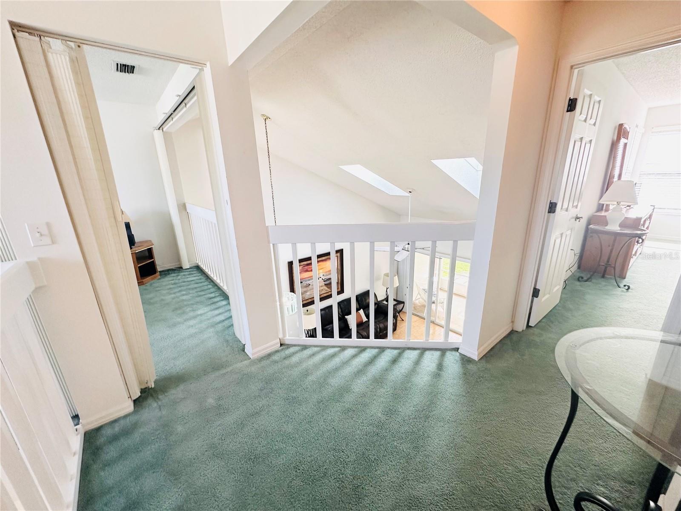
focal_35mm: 14
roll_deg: +1.7
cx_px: 340
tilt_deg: -16.5
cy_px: 256
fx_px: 275
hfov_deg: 102.1
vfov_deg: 85.7
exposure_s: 1/120
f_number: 2.2
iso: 200
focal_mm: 2.22
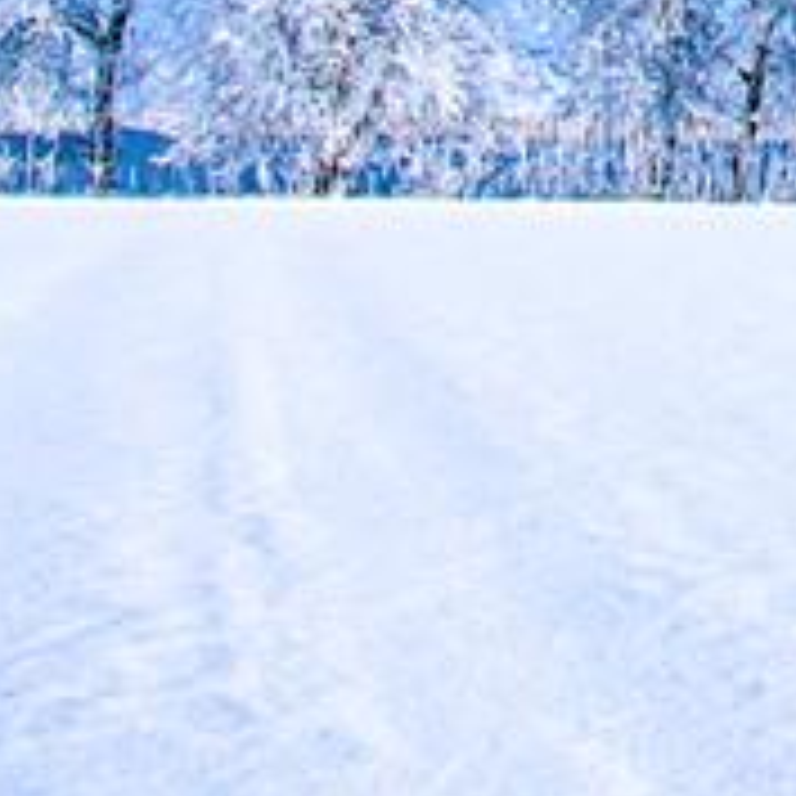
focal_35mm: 118
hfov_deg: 14.1
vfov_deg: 13.2
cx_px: 1093
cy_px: -688
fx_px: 3070
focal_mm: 16
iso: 100
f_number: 11
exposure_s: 1/180
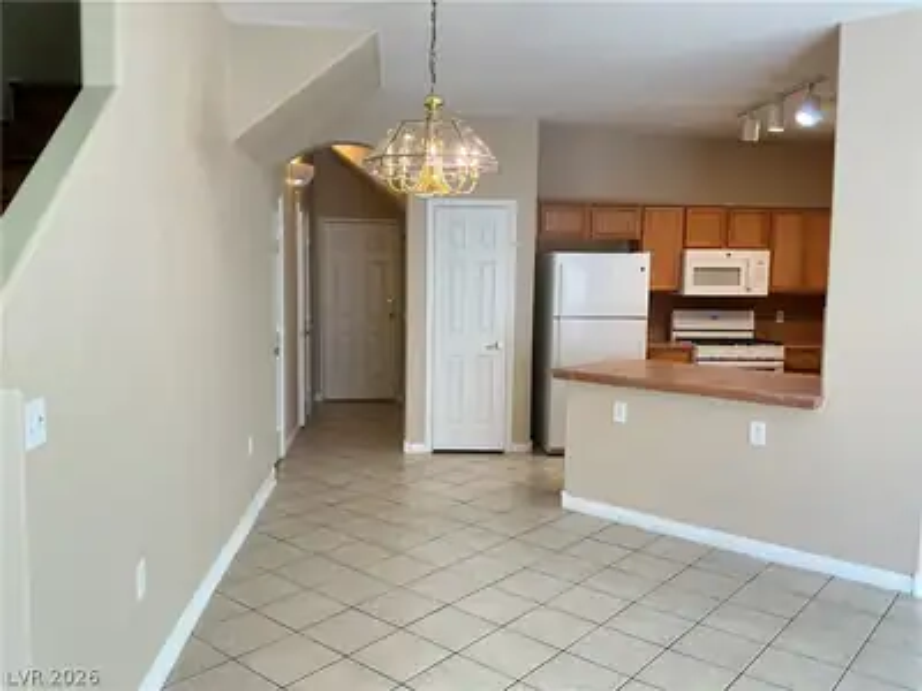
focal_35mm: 29
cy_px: 346
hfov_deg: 61.7
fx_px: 772
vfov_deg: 48.2
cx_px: 461
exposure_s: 1/60
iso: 125
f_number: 1.8
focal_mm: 3
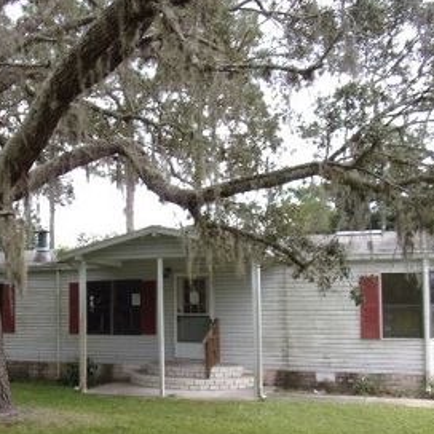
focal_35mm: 39
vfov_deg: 42.4
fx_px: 553
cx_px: 129
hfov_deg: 42.0
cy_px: 280
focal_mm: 4.3
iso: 80
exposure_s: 1/75
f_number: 3.3
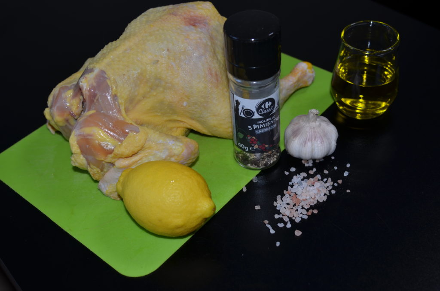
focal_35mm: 48
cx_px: 220
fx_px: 585
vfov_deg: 27.9
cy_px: 146
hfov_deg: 41.2
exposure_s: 1/60
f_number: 4
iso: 160
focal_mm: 32
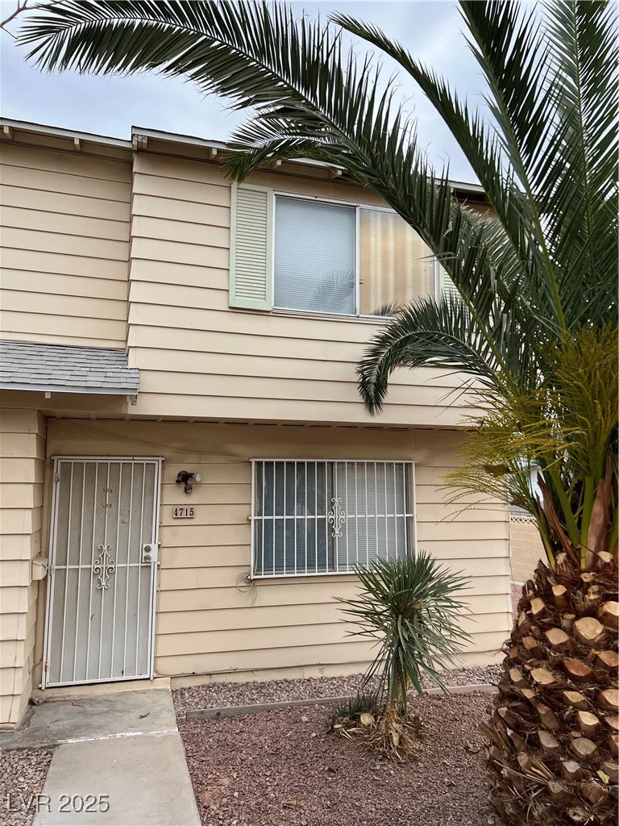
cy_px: 413
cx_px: 310
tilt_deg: +8.0
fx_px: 620
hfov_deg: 53.1
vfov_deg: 67.3
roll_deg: -2.2
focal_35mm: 26
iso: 50
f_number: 1.5
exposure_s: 1/1511
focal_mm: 5.7
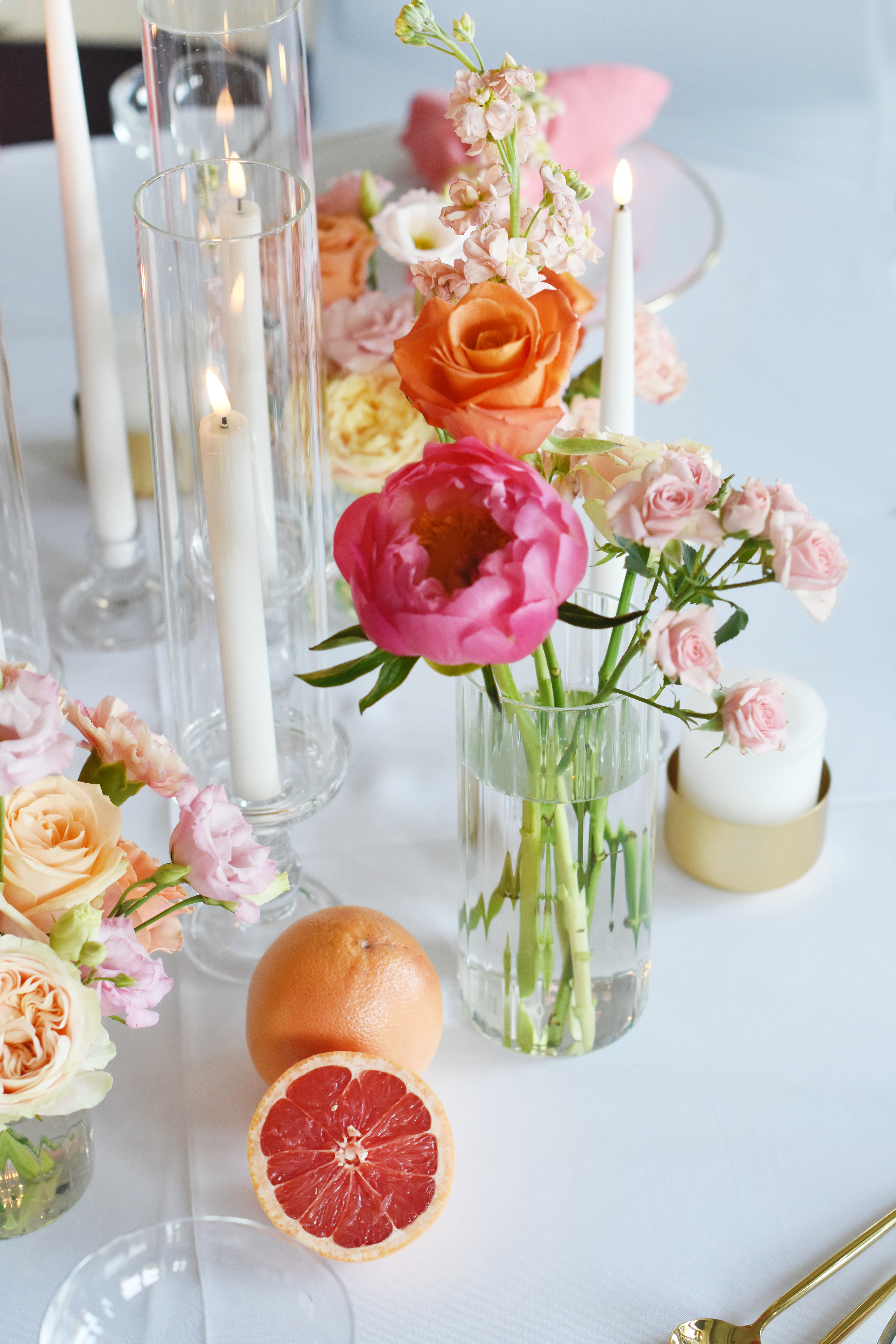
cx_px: 448
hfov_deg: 18.2
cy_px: 672
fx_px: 2800
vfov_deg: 27.0
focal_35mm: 75
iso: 1000
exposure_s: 1/100
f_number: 3.2
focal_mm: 50
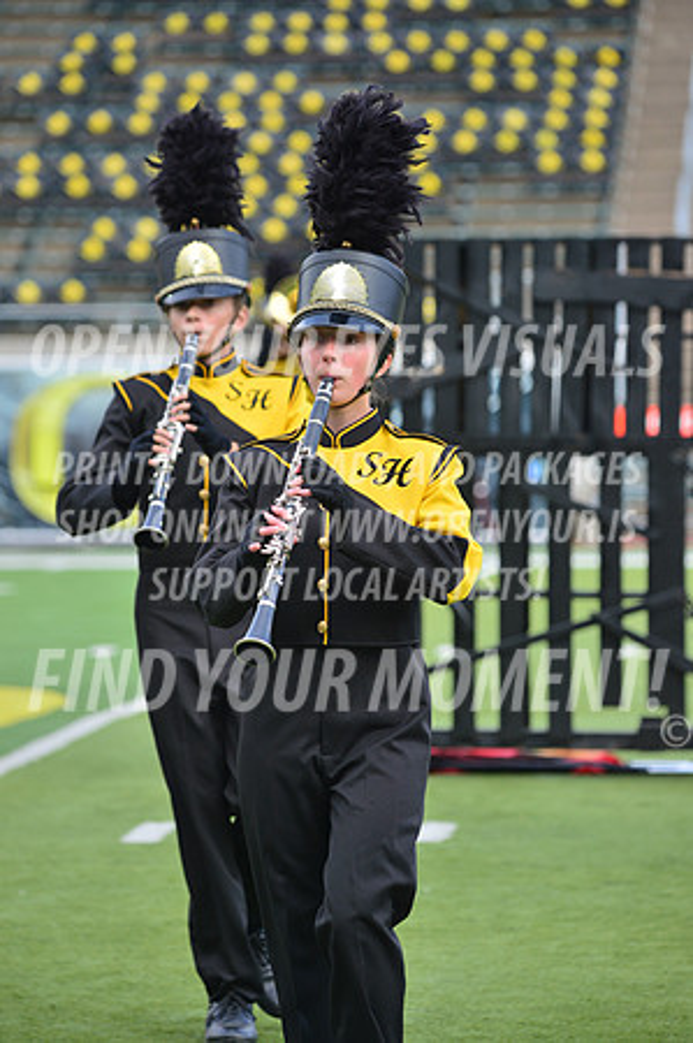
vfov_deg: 9.4
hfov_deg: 6.2
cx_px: 346
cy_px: 522
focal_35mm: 220
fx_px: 6367
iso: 200
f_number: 5.6
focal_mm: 220
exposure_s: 1/640
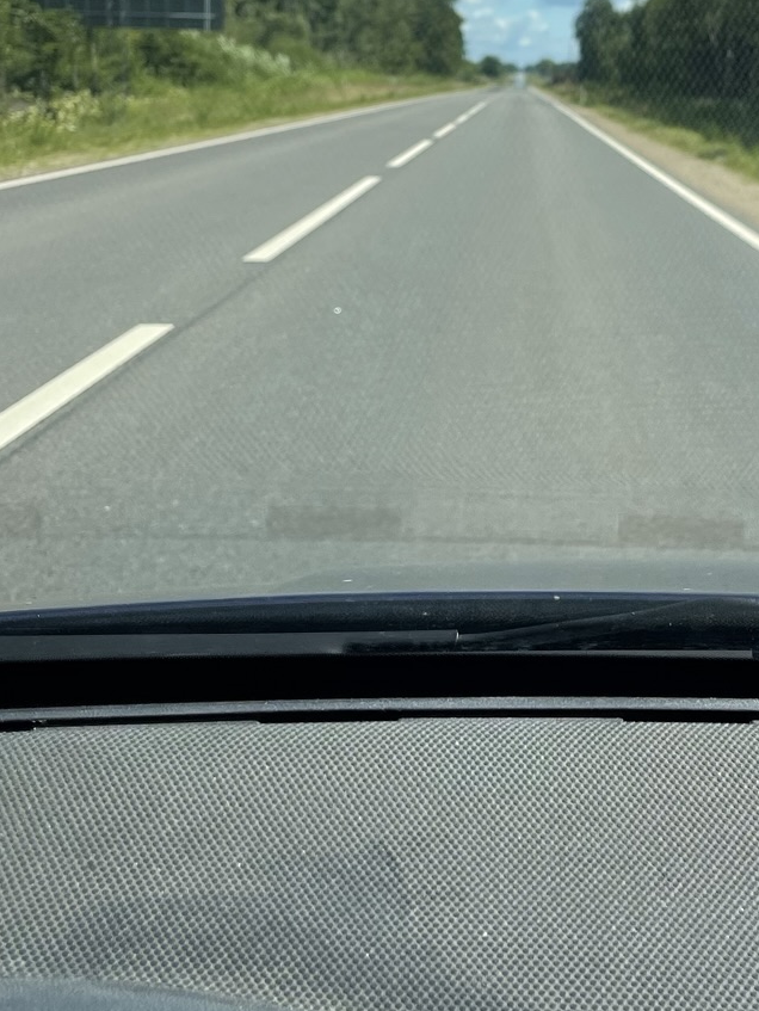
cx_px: 568
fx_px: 1724
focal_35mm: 59
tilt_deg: -8.7
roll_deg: -1.7
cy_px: 270
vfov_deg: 32.2
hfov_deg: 24.6
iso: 32
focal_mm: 5.1
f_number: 1.6
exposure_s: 1/2288
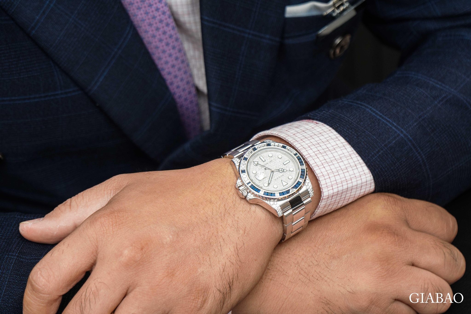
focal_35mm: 90
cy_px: 157
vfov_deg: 15.2
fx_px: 1177
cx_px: 236
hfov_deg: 22.6
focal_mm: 60
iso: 1000
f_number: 5
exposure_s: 1/200
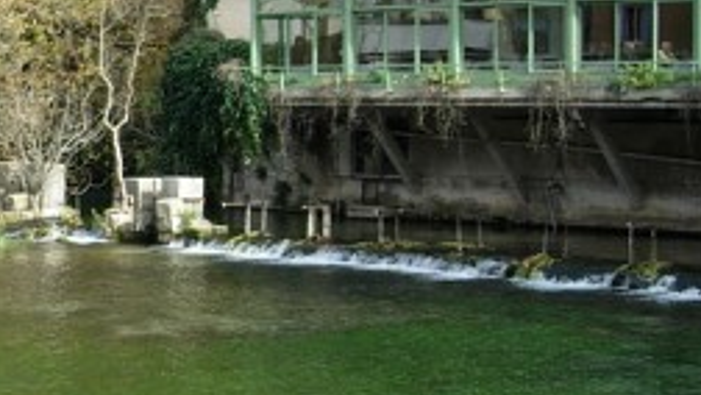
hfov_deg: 19.2
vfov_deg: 11.5
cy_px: 242
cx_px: -145
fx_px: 1953
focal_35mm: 105
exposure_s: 1/483
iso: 64
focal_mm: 7.8
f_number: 2.8
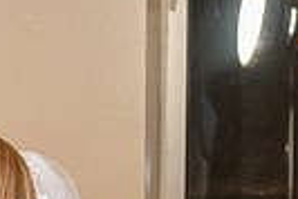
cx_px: -130
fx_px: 1732
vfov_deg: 6.5
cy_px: 339
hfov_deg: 9.6
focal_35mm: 209
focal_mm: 48
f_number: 4.5
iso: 800
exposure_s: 1/200
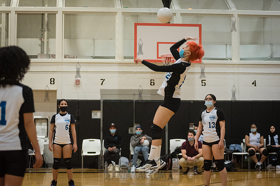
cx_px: 140
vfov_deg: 14.9
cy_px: 93
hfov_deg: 22.1
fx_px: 716
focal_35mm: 92
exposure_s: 1/400
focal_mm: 92
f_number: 3.2
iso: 5000
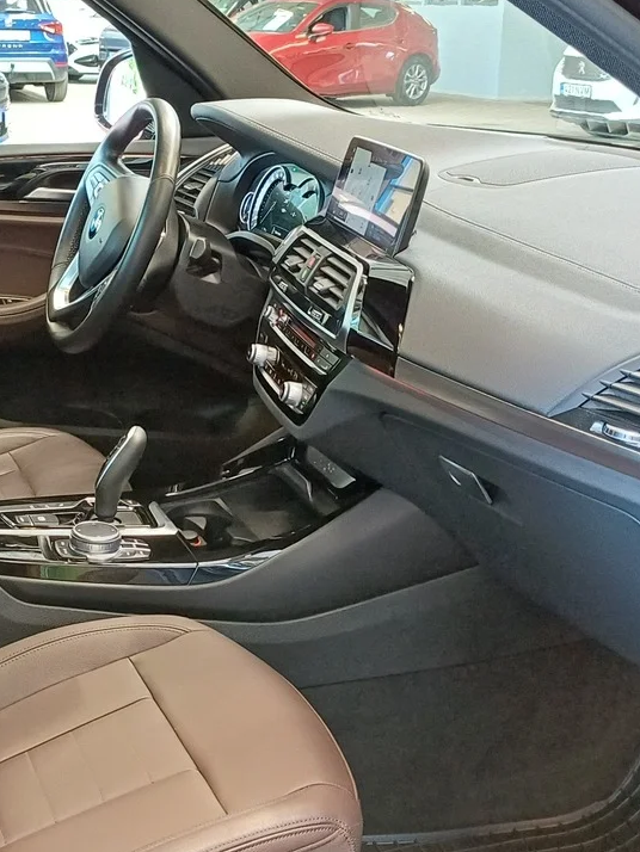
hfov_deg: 25.9
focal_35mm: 56
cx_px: 184
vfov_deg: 34.3
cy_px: 427
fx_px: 1380
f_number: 1.8
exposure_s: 1/25
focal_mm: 4.65
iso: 640
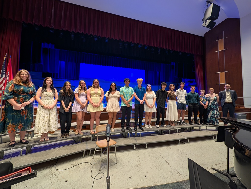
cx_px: 126
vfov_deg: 94.6
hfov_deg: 110.5
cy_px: 94
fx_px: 87
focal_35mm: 12
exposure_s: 1/24
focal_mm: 2.02
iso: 142
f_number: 1.7
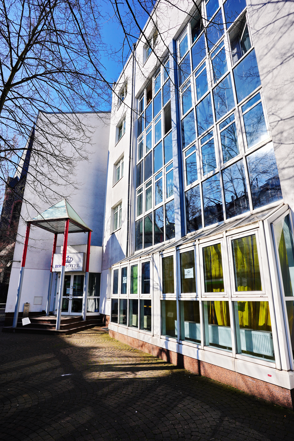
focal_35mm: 18
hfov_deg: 67.3
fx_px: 221
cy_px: 232
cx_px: 155
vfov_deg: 89.9
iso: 100
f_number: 10
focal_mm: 17
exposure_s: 1/200
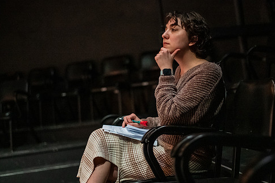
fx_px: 458
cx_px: 164
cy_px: 95
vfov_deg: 22.6
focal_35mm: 60
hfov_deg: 33.3
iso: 16000
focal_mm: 50
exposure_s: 1/125
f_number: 1.8
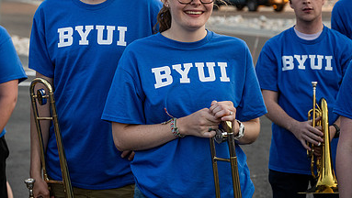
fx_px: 1037
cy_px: 37
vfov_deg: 10.9
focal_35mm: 111
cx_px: 110
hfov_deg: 19.2
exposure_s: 1/640
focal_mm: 70
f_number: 4
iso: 1250
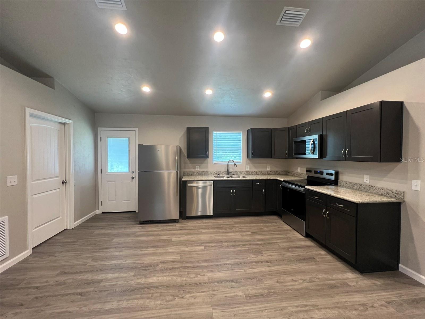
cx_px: 212
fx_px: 160
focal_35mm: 13
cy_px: 160
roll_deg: +0.0
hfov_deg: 106.2
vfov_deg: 89.9
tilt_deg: -1.3
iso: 125
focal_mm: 1.57
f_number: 1.8
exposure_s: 1/60
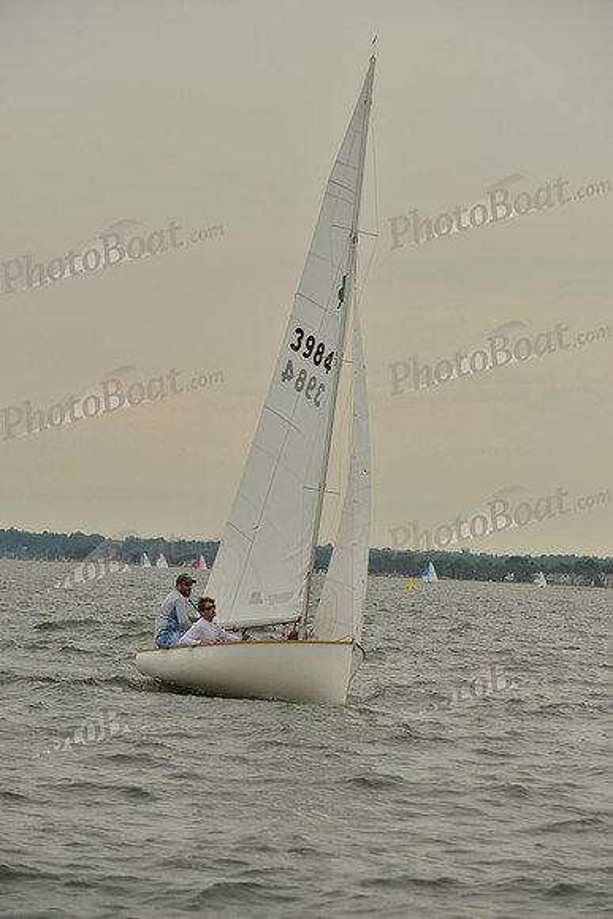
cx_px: 306
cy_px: 460
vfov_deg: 14.7
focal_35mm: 140
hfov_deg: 9.8
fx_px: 3573
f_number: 8
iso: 400
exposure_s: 1/1250
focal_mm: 140
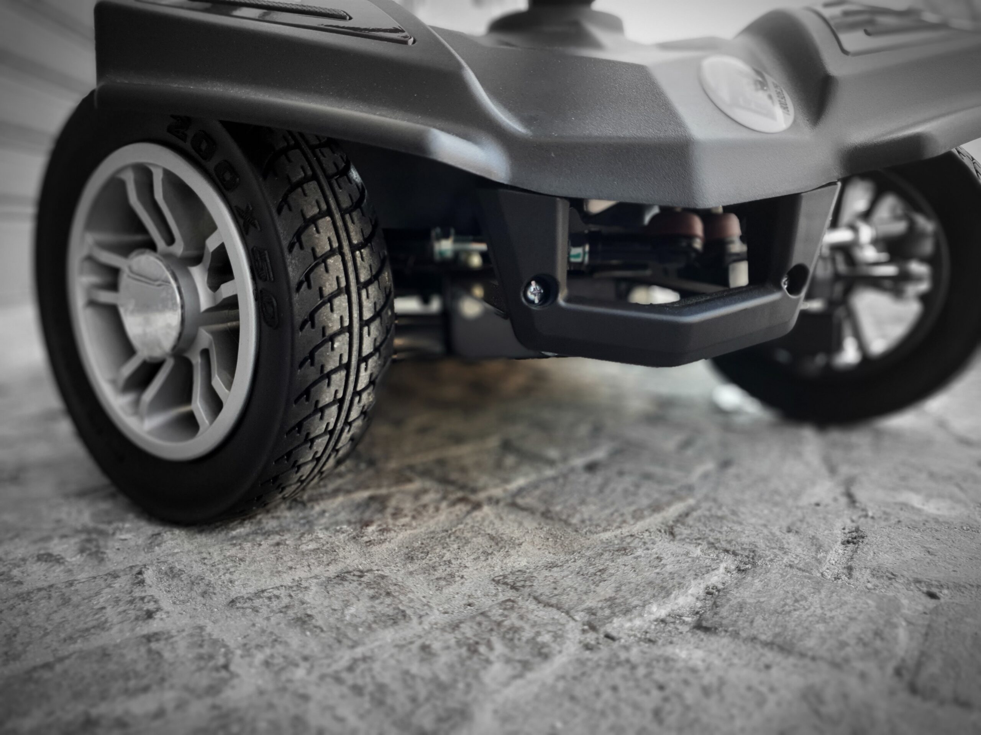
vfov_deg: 53.1
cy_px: 368
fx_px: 737
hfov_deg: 67.3
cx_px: 490
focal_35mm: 26
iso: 50
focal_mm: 4.3
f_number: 1.5
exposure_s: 1/100
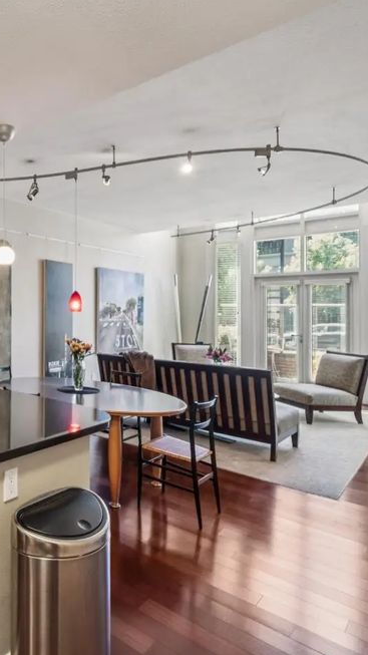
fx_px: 399
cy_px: 317
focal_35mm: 23
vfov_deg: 78.7
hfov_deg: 42.7
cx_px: 0
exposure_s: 1/1.67
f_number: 8
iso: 100
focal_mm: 14
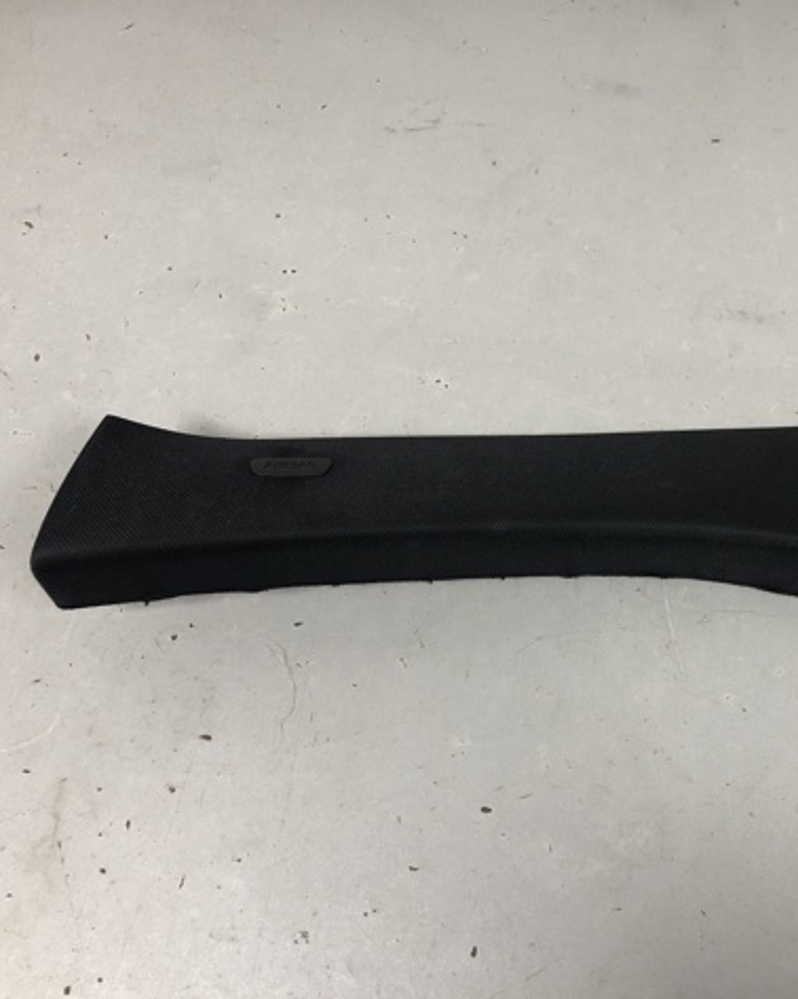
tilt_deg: -67.6
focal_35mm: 37
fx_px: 1093
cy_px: 498
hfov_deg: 38.9
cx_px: 608
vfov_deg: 49.1
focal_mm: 4
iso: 40
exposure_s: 1/33
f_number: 1.8
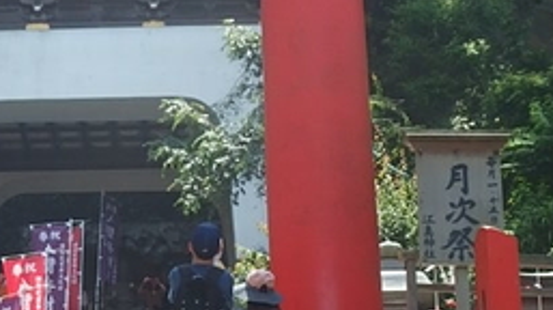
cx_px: 54
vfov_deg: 9.3
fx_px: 1890
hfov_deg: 16.4
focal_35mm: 129
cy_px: 334
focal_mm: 6.8
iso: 100
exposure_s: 1/500
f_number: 3.5
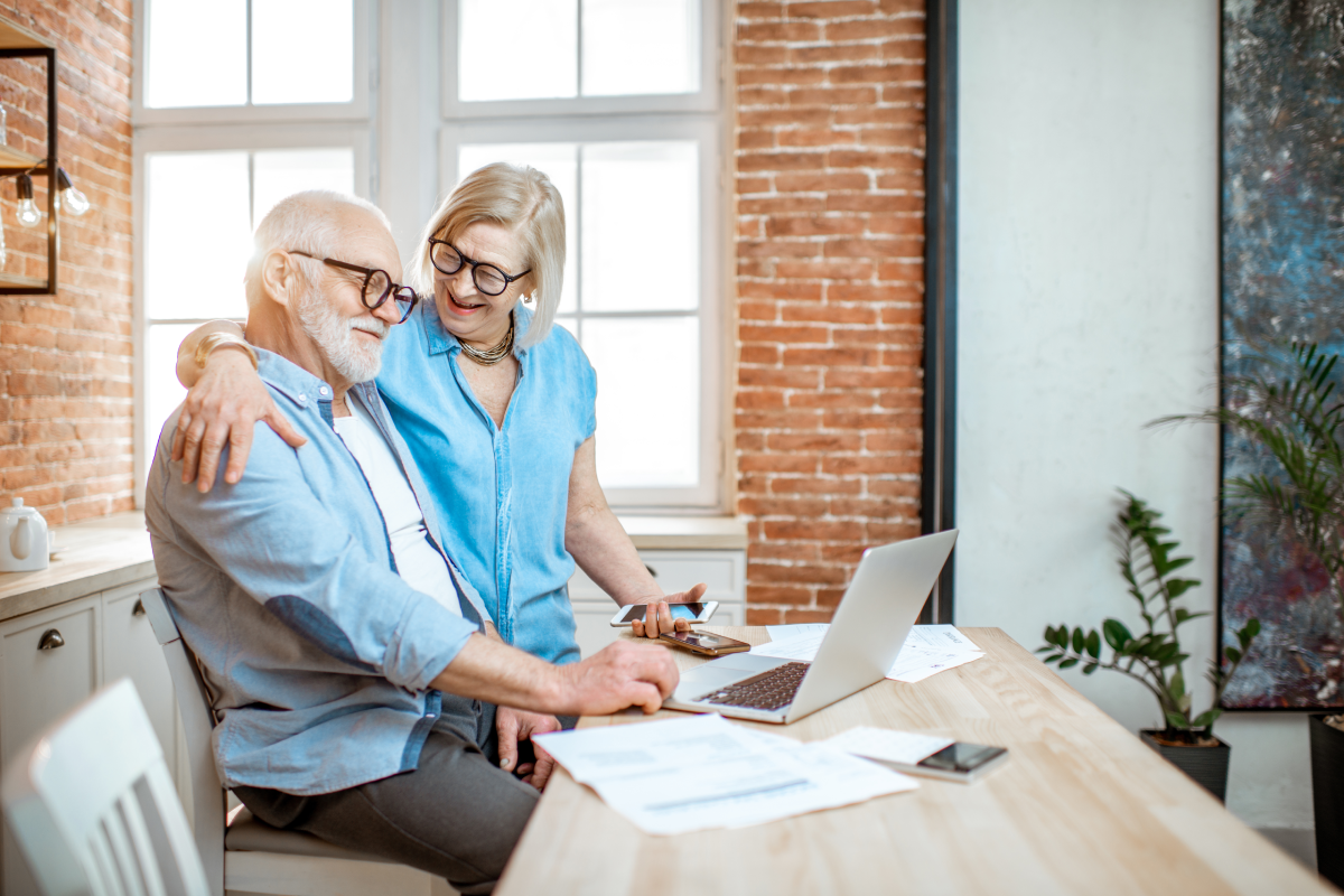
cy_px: 448
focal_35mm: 35
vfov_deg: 37.9
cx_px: 672
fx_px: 1307
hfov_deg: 54.4
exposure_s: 1/200
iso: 160
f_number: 2
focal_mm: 35
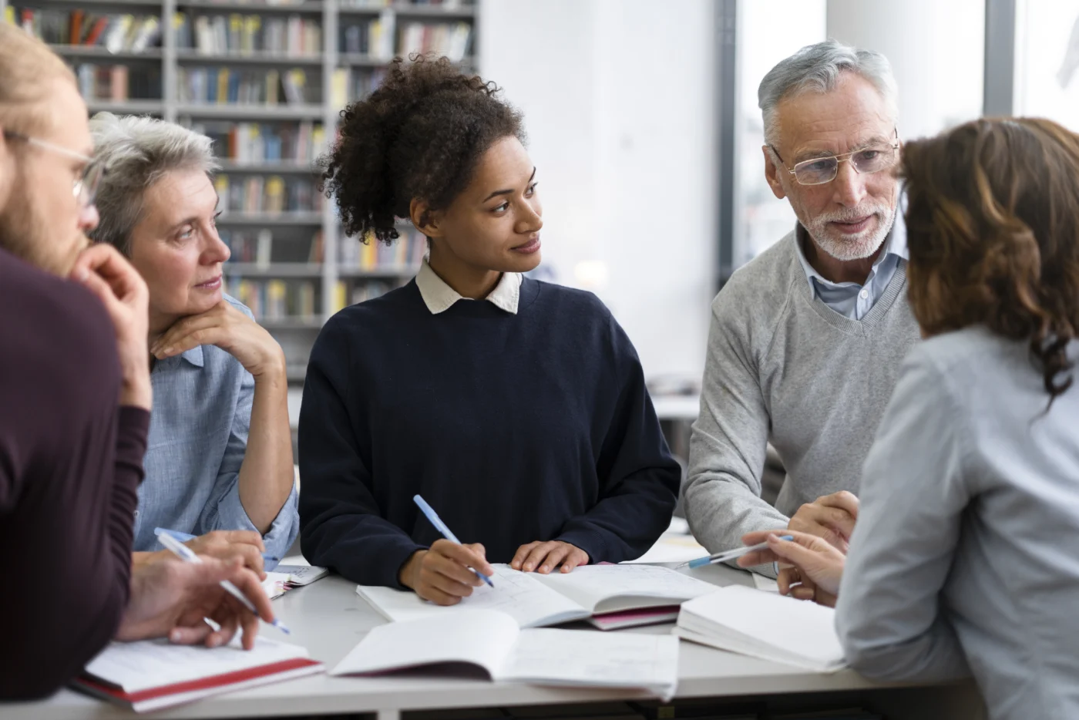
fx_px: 1499
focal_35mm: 50
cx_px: 540
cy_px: 360
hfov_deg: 39.6
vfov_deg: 27.0
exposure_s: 1/320
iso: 250
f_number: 2
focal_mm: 50
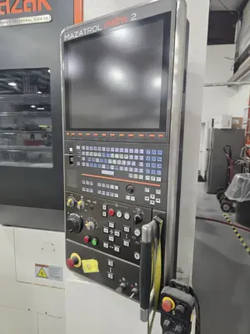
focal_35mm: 23
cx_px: 125
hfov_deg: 58.9
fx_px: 221
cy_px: 167
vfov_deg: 73.9
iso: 400
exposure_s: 1/120
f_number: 1.7
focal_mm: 6.3
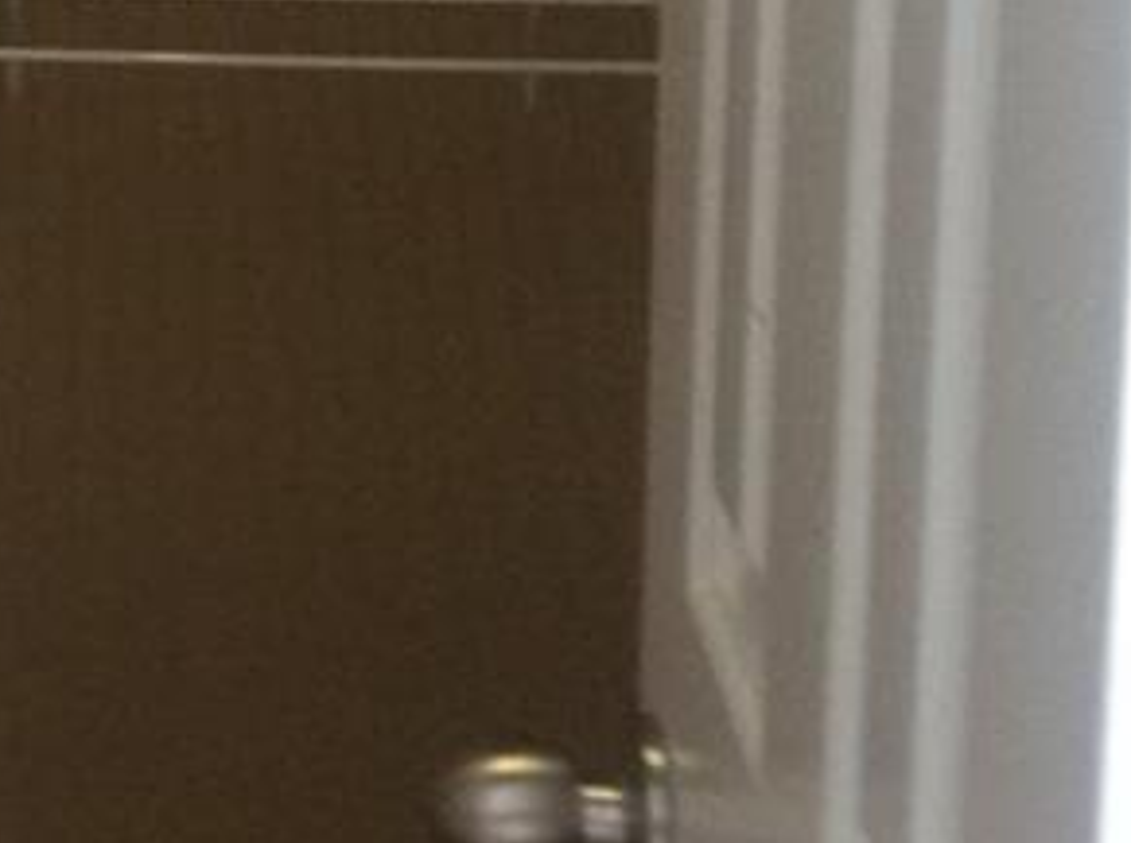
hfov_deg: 15.9
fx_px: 3782
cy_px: -82
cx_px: -435
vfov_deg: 12.5
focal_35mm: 116
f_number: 2.4
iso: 100
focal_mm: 3.3
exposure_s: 1/24
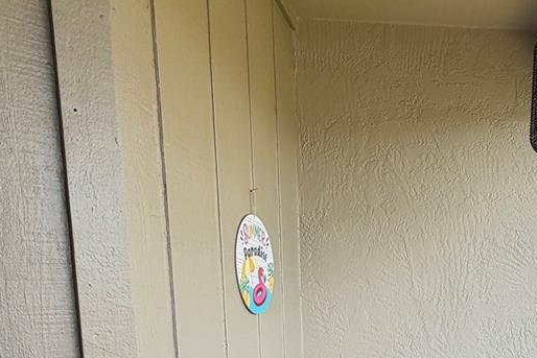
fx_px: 507
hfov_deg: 51.2
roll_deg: +0.4
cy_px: 358
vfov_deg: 35.2
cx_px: 451
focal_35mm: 34
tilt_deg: -5.9
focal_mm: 2.22
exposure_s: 1/121
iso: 50
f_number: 2.2
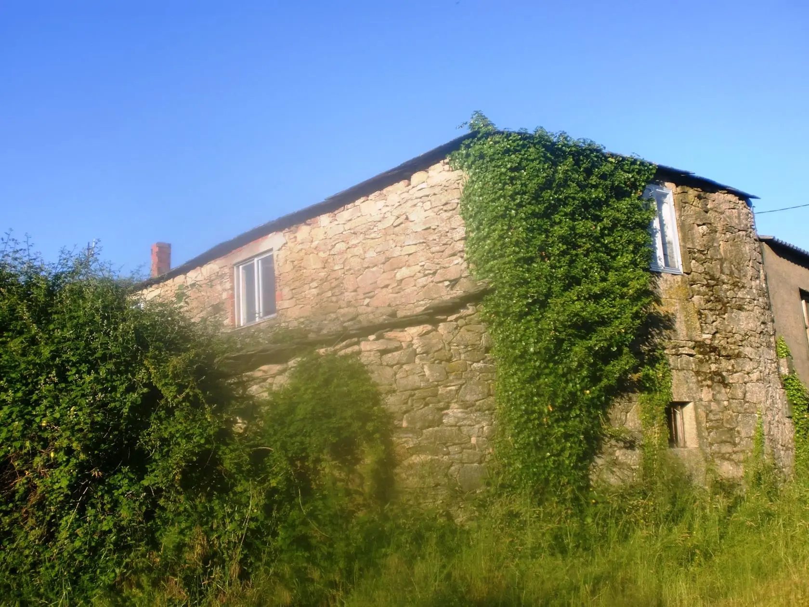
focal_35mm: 35
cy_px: 304
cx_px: 404
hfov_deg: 52.6
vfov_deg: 40.7
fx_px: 818
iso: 64
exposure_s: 1/500
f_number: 3.1
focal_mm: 6.3
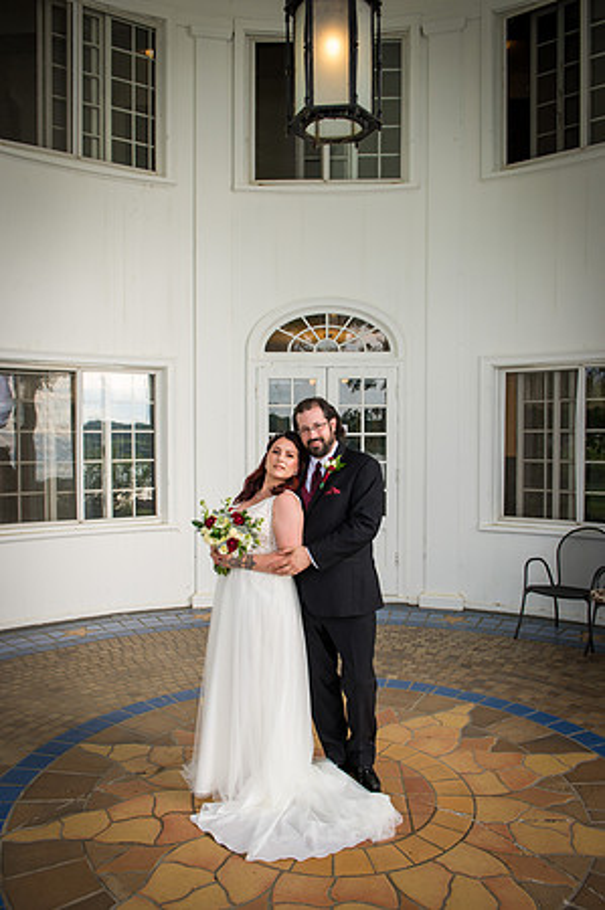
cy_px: 455
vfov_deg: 63.7
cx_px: 302
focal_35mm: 29
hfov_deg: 44.9
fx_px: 733
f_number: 4.8
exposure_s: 1/250
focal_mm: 29
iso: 400
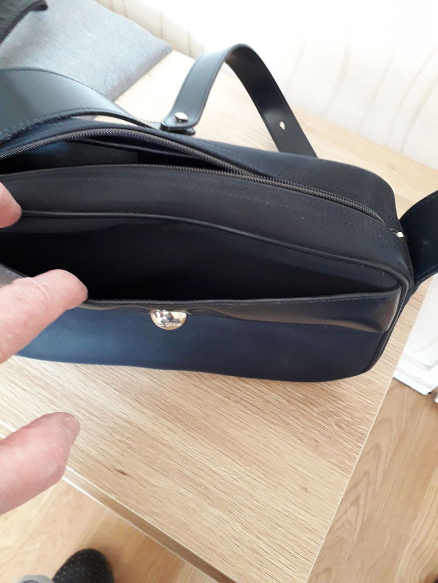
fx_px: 455
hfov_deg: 51.4
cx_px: 219
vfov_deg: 65.3
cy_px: 292
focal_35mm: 27
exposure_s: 1/25
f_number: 1.9
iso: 320
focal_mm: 3.6
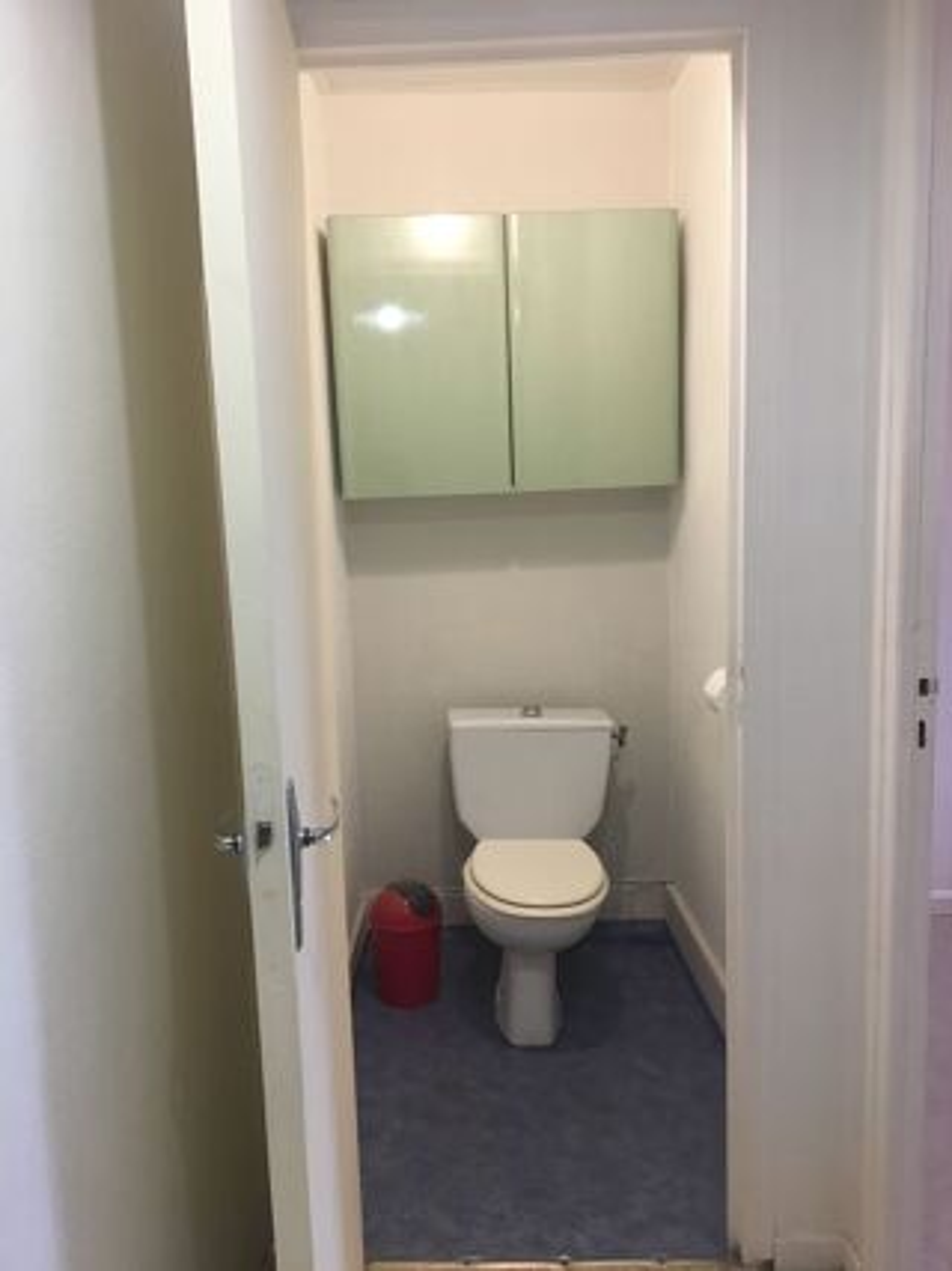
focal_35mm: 29
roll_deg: +1.8
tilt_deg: -7.5
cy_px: 636
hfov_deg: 48.2
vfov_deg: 61.7
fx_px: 1064
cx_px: 476
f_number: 2.2
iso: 100
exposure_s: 1/33
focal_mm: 4.15
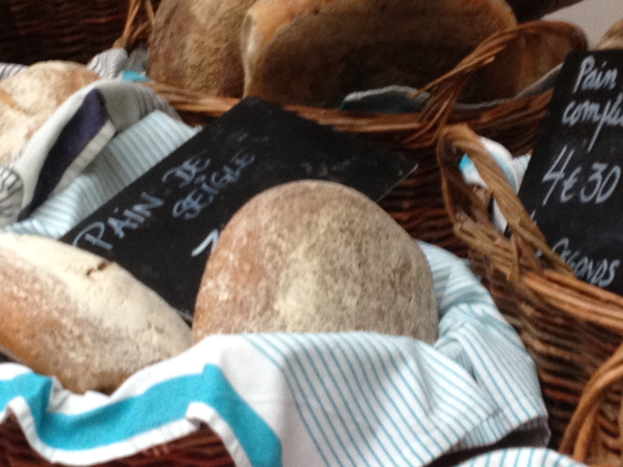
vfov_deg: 14.9
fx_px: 1781
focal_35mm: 99
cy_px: 220
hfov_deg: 19.8
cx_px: 274
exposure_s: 1/20
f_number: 2.4
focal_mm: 4.28
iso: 125
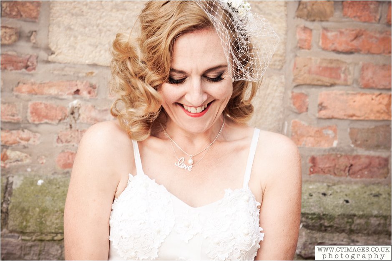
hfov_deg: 28.9
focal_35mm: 70
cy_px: 130
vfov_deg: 19.4
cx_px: 196
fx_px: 762
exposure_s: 1/125
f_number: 7.1
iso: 500
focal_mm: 70
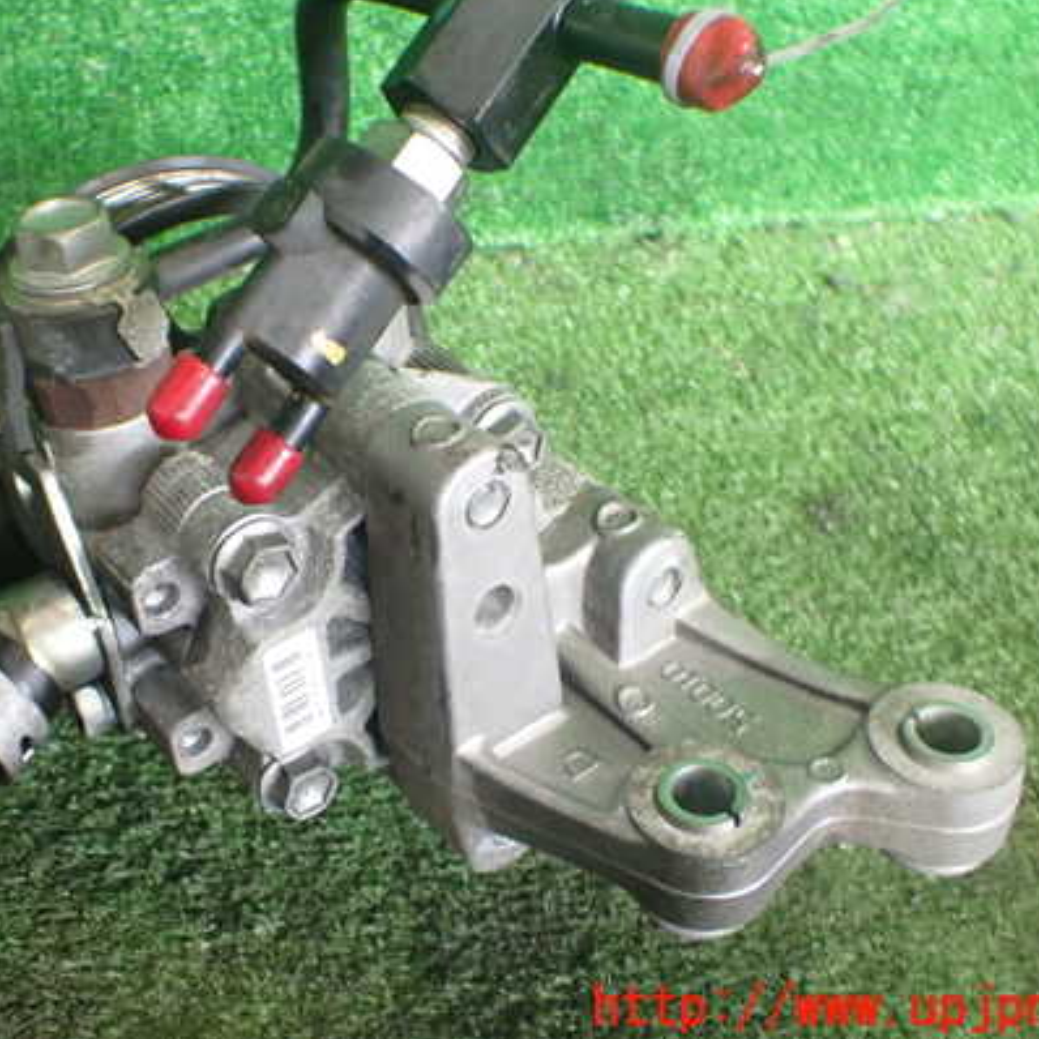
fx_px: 1358
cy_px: 454
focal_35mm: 40
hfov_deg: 41.6
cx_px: 399
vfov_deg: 41.8
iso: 640
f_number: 2.3
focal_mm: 5.4
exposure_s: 1/125
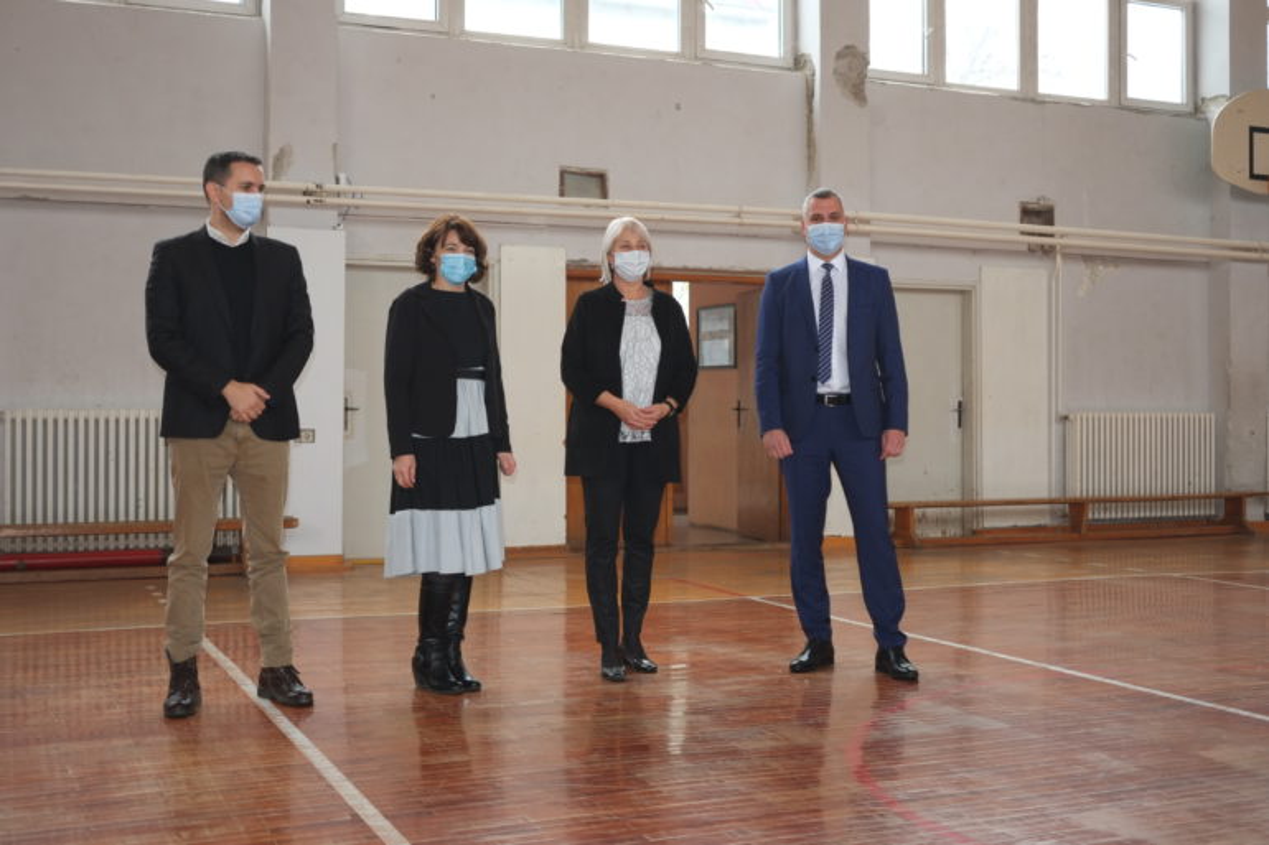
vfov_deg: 32.6
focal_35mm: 41
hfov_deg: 47.4
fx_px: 1445
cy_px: 422
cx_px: 634
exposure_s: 1/60
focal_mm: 27
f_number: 2.8
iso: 500
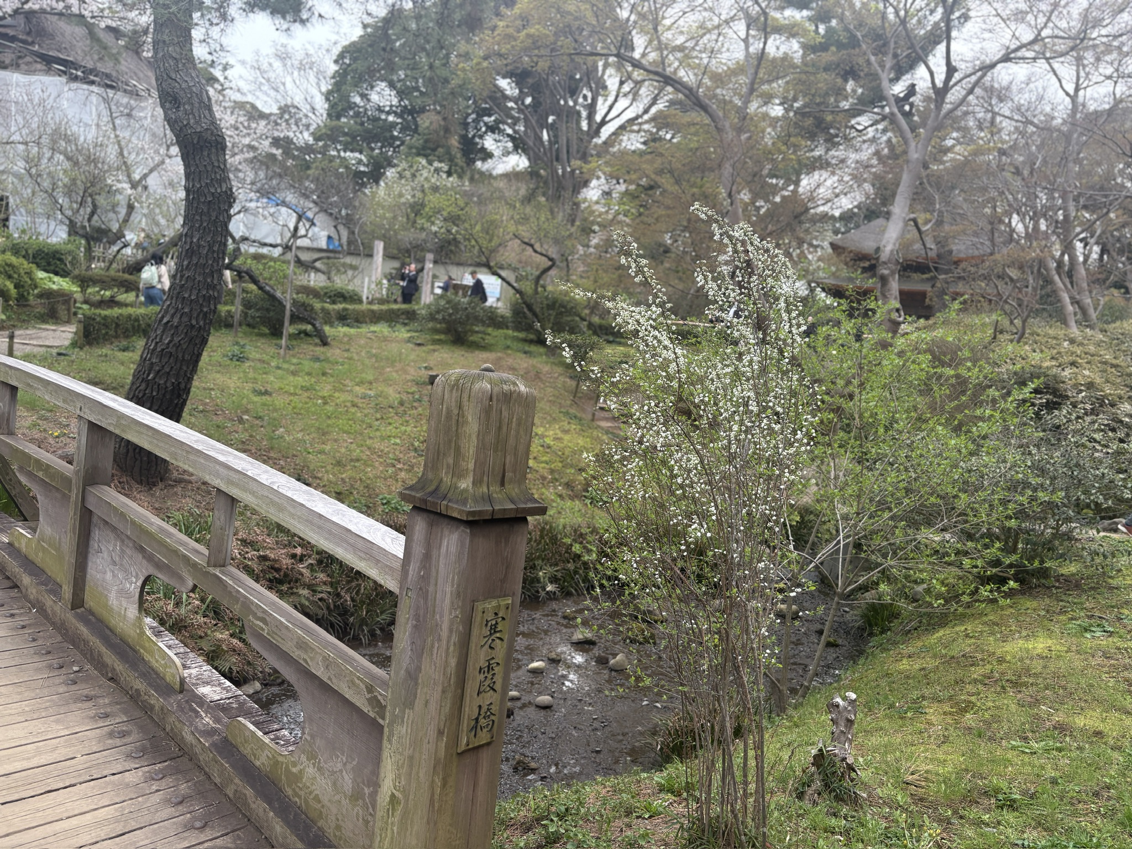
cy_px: 424
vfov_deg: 53.1
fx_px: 850
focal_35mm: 26
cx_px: 566
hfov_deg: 67.3
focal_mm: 5.96
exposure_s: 1/77
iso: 125
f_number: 1.6
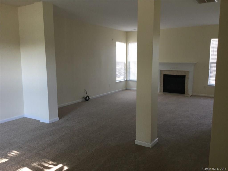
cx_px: 114
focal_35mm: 31
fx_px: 204
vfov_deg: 45.4
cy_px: 86
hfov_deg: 58.4
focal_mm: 3.3
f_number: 2.4
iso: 50
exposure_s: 1/30
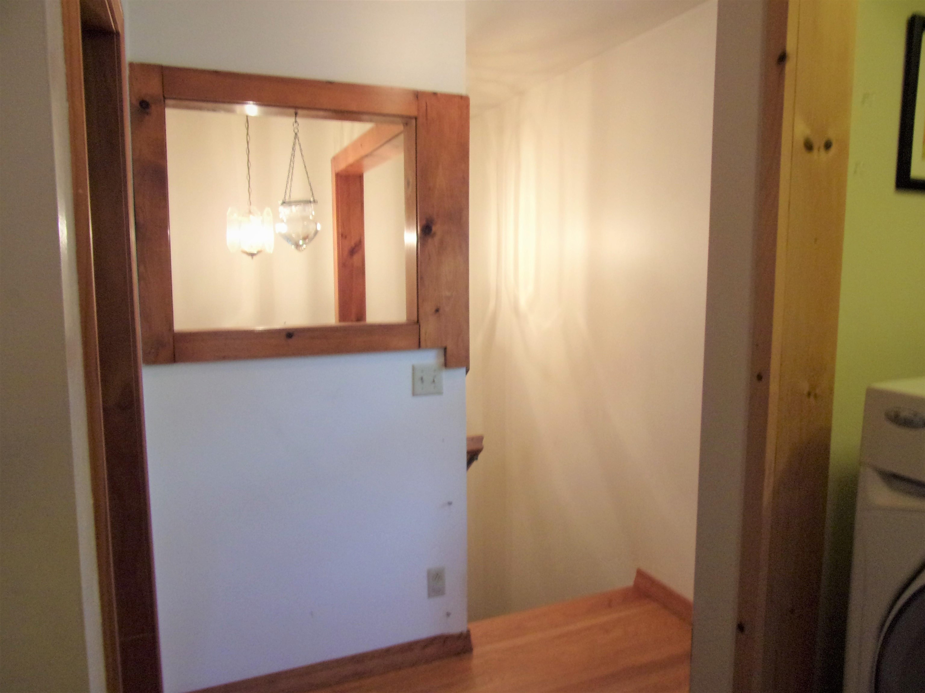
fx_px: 641
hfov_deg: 71.6
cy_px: 346
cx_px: 462
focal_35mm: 24
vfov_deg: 56.8
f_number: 3.3
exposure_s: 1/17
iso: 217
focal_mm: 4.3
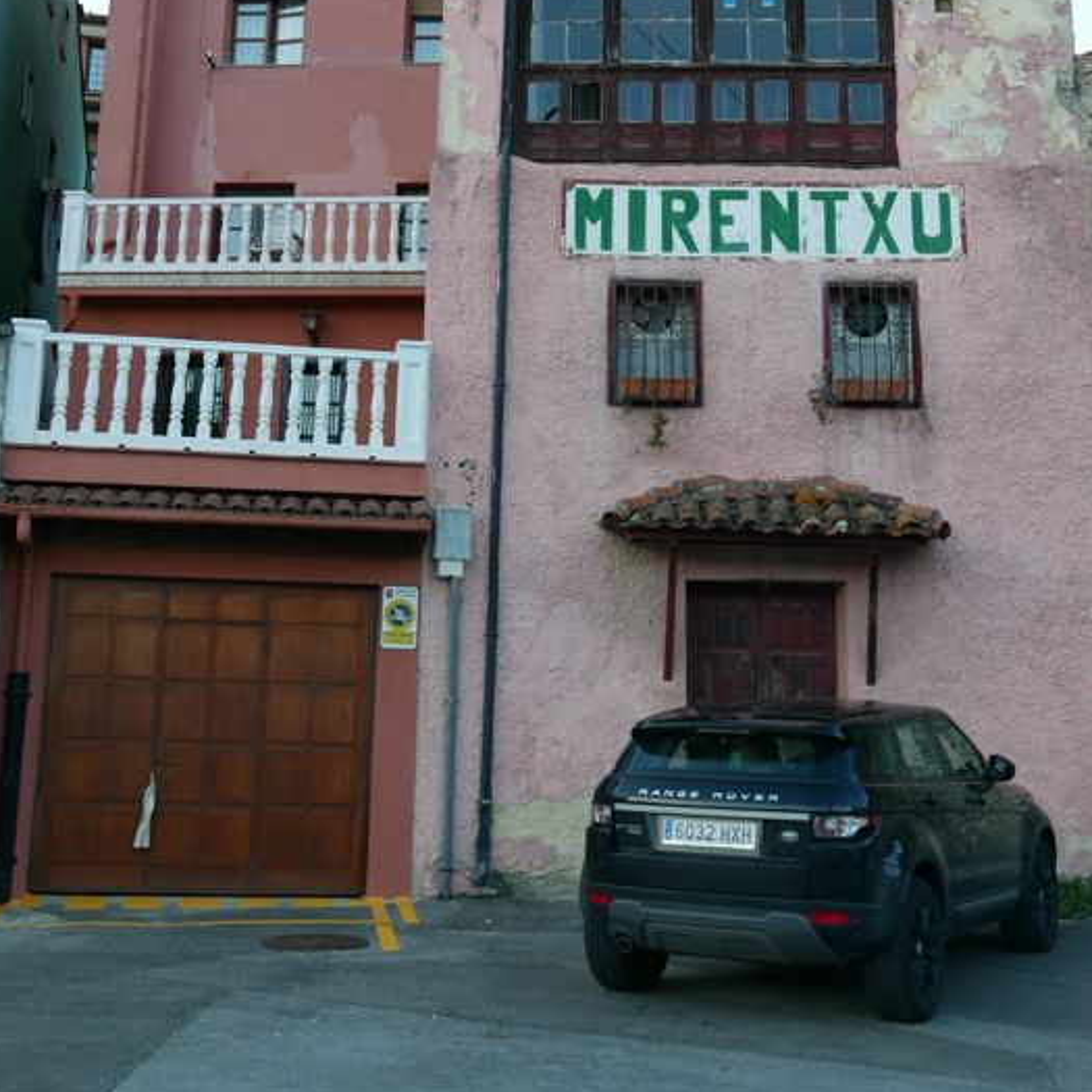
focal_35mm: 48
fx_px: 1713
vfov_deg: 34.8
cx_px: 540
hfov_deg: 35.4
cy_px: 304
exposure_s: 1/125
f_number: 3.2
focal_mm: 16.5
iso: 200
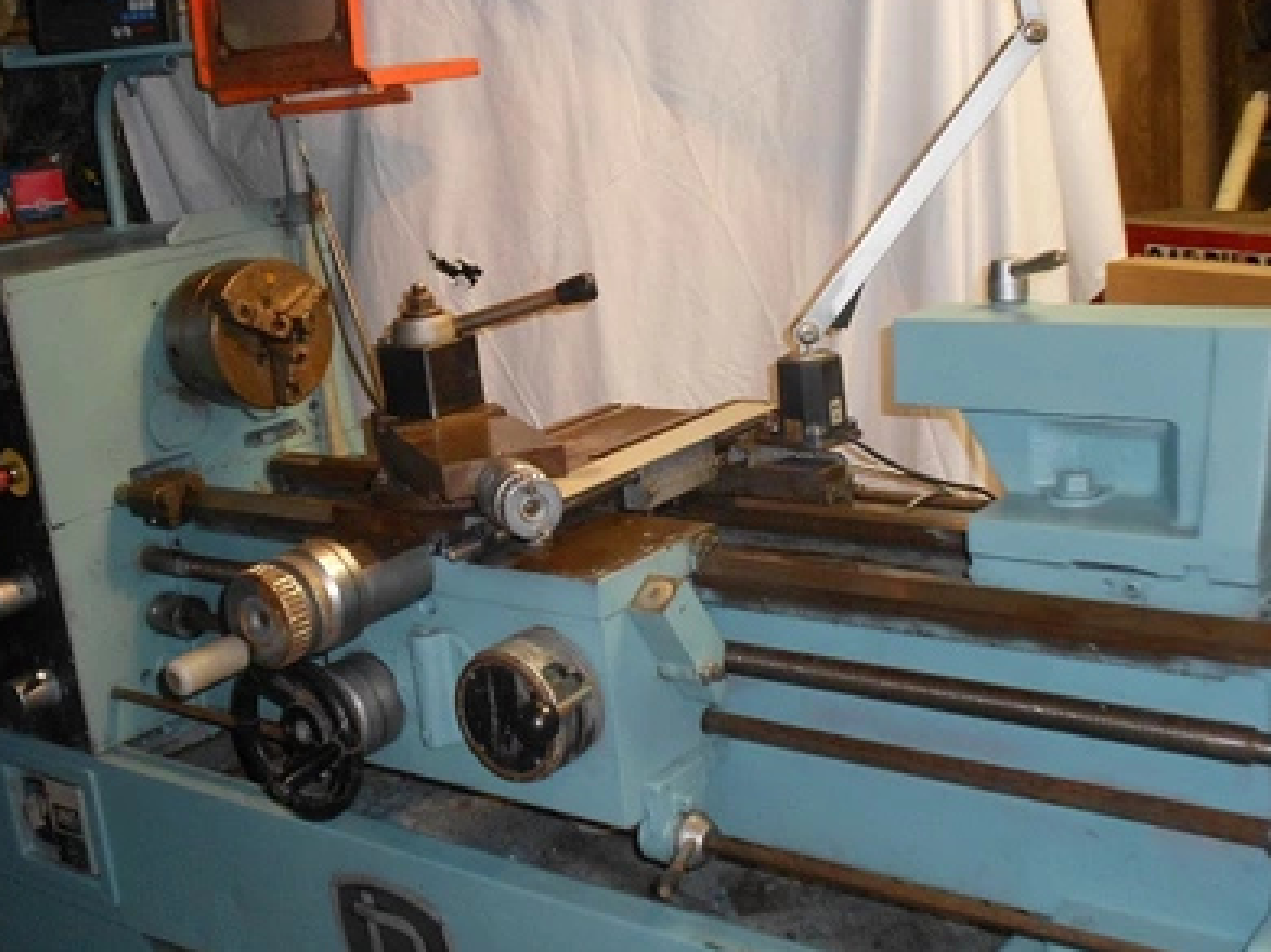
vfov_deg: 32.9
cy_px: 468
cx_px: 631
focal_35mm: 44
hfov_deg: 43.0
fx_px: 1615
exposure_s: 1/30
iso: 320
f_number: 4.2
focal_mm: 7.7
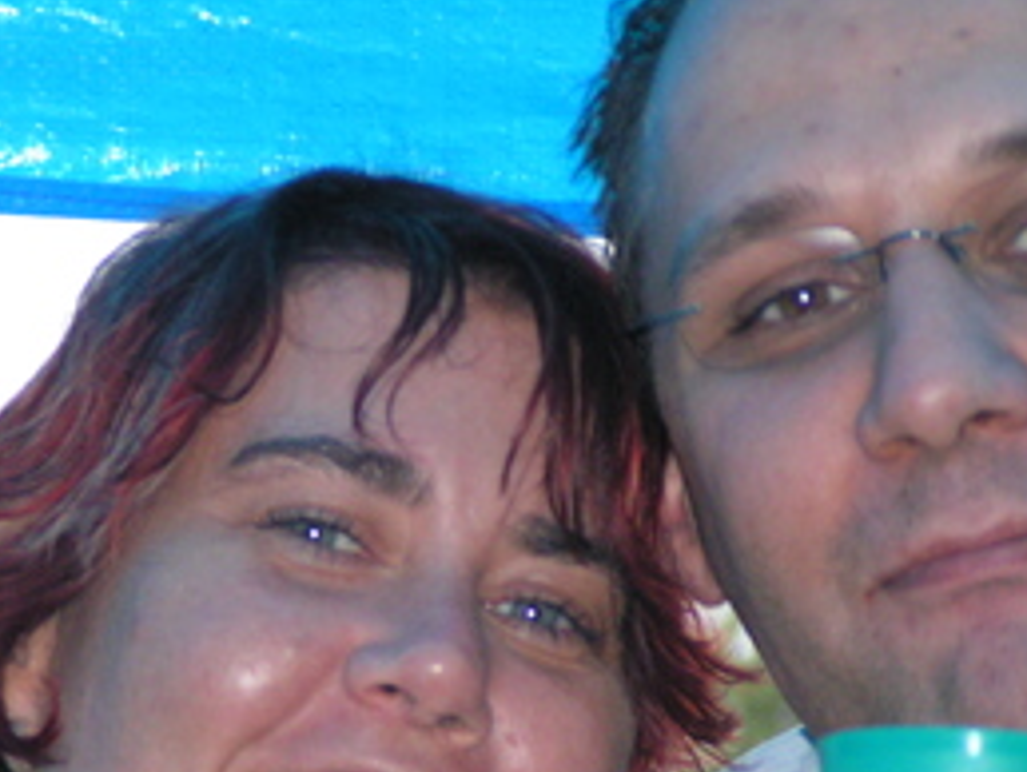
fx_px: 9057
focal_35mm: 305
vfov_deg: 4.9
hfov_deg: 6.5
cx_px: 251
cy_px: 593
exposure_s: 1/200
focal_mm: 30.1
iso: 200
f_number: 3.5
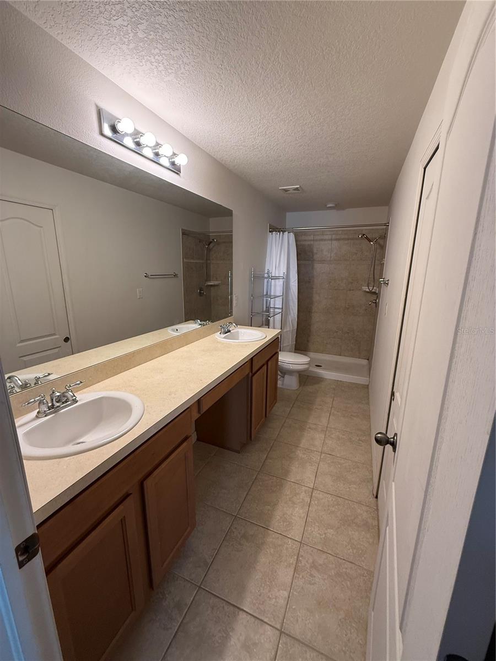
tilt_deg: -11.9
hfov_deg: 85.7
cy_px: 330
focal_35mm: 14
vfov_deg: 102.1
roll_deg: -2.0
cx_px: 248
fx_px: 267
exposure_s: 1/60
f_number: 2.2
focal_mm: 2.22
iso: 250
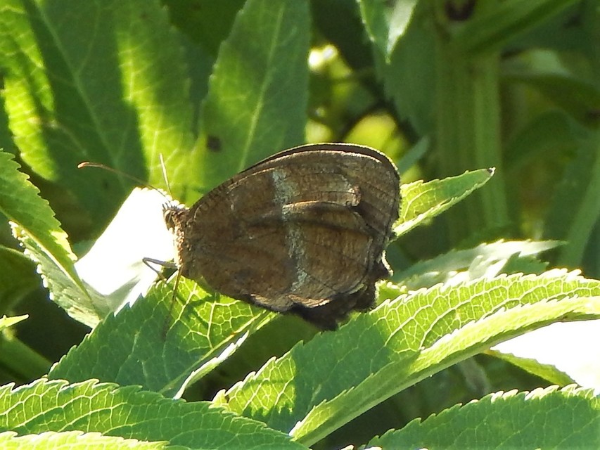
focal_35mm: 182
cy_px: 225
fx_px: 3155
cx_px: 300
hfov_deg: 10.9
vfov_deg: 8.2
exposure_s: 1/100
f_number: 5.3
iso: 125
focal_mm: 32.8
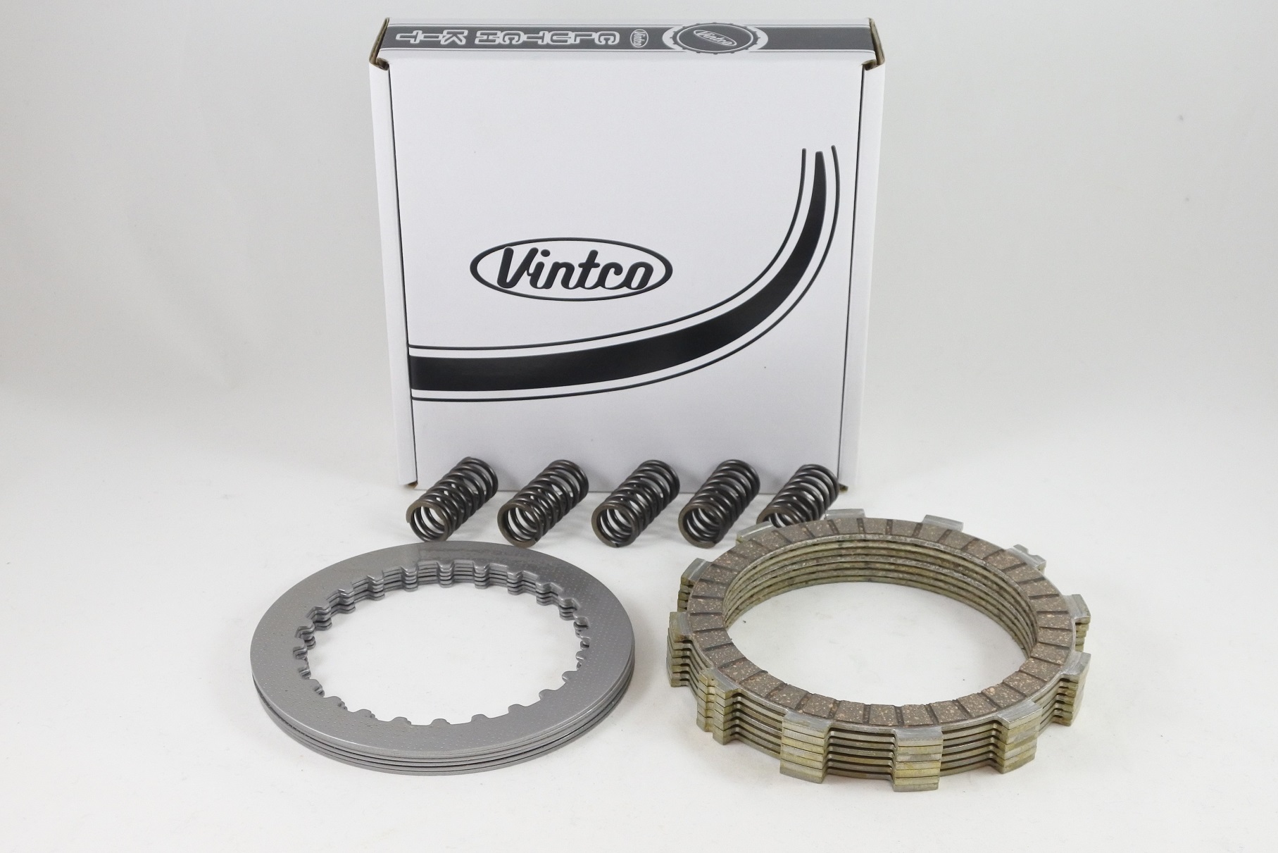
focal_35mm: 44
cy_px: 426
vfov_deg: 30.5
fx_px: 1562
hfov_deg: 44.5
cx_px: 639
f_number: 4.5
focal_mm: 16.5
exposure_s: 1/125
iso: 640
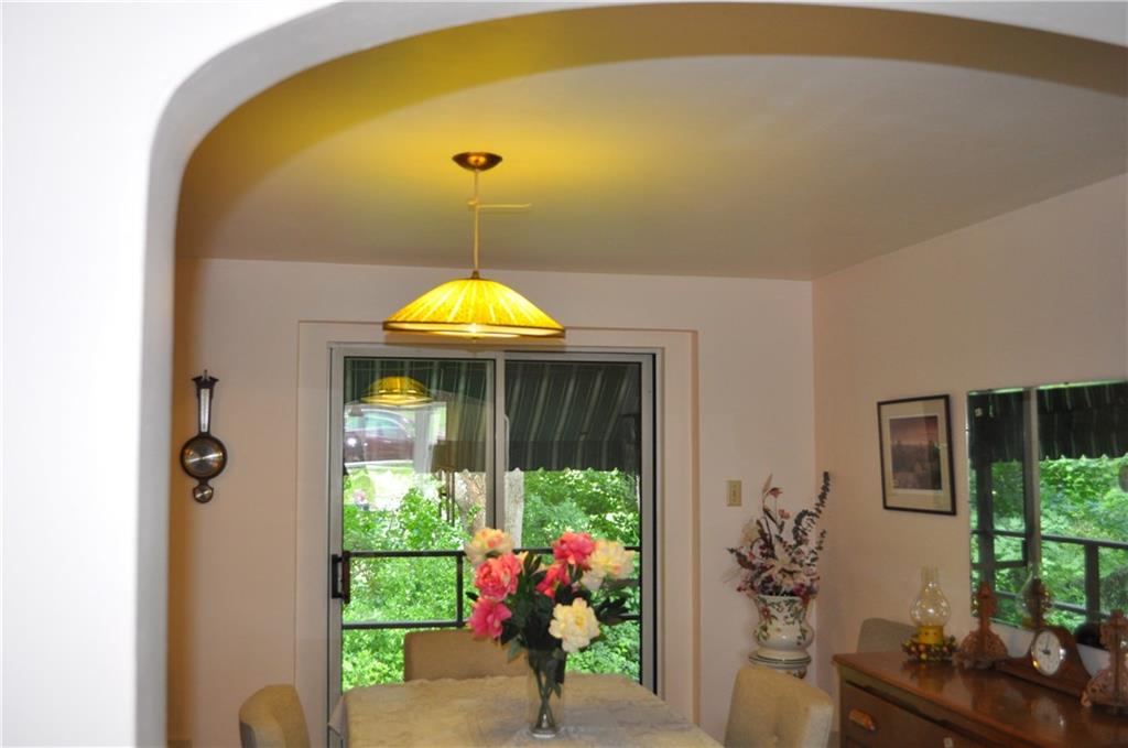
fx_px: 1032
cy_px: 374
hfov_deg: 57.3
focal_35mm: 33
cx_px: 564
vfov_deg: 39.8
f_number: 3.8
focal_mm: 22
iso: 800
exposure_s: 1/60
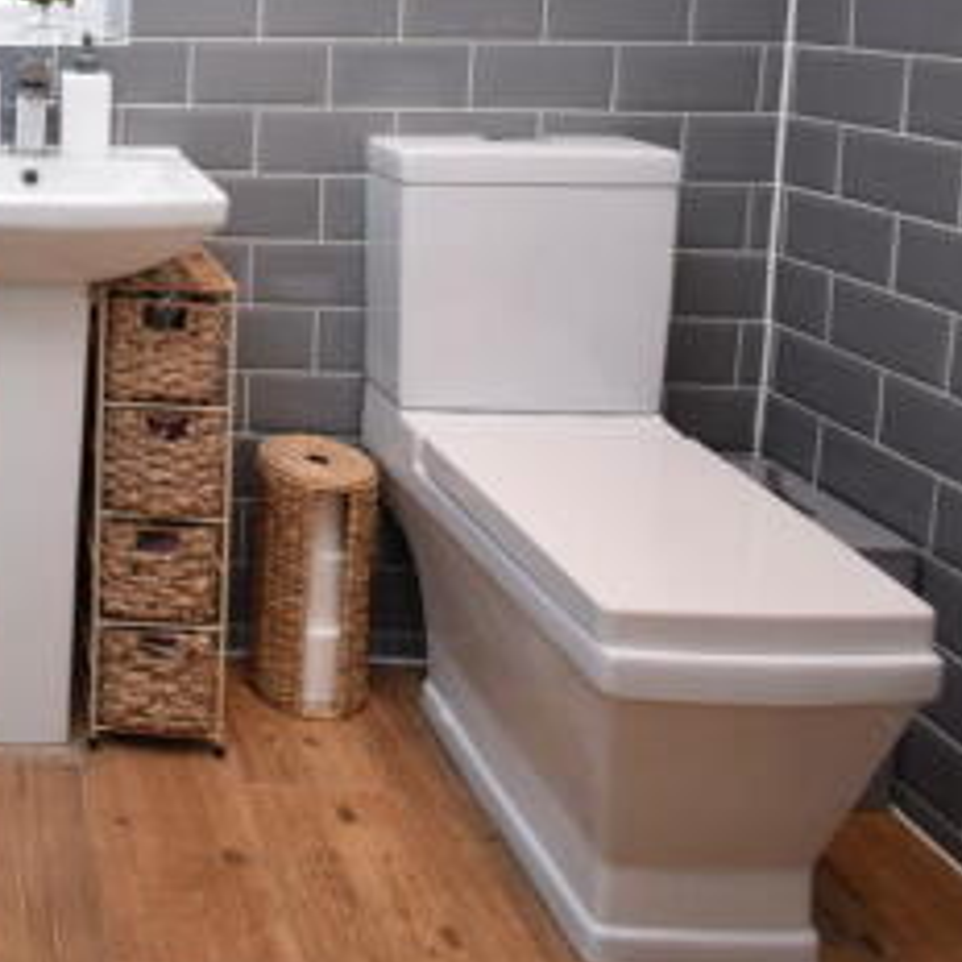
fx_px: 1132
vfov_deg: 42.1
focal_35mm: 36
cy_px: 89
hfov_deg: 36.6
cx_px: -164
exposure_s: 1/80
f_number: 4.5
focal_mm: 10
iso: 400
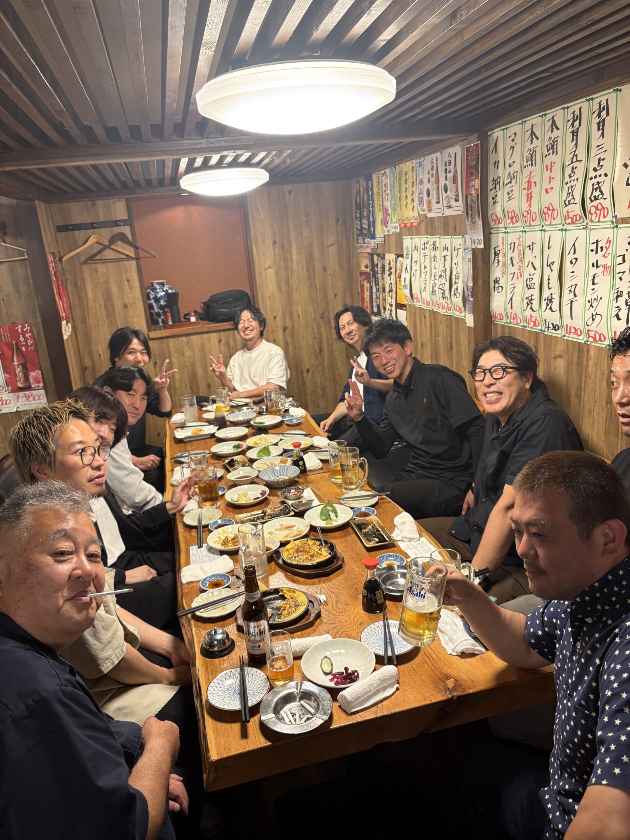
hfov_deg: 53.1
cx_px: 315
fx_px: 631
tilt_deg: -15.7
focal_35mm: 26
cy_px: 420
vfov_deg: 67.3
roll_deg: +5.2
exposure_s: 1/50
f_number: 1.6
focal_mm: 5.96
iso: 160
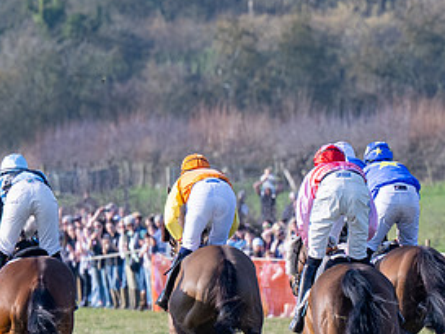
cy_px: 312
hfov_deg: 2.4
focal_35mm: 824
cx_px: 391
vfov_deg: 1.8
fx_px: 10597
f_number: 4
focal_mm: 175
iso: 200
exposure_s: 1/1250
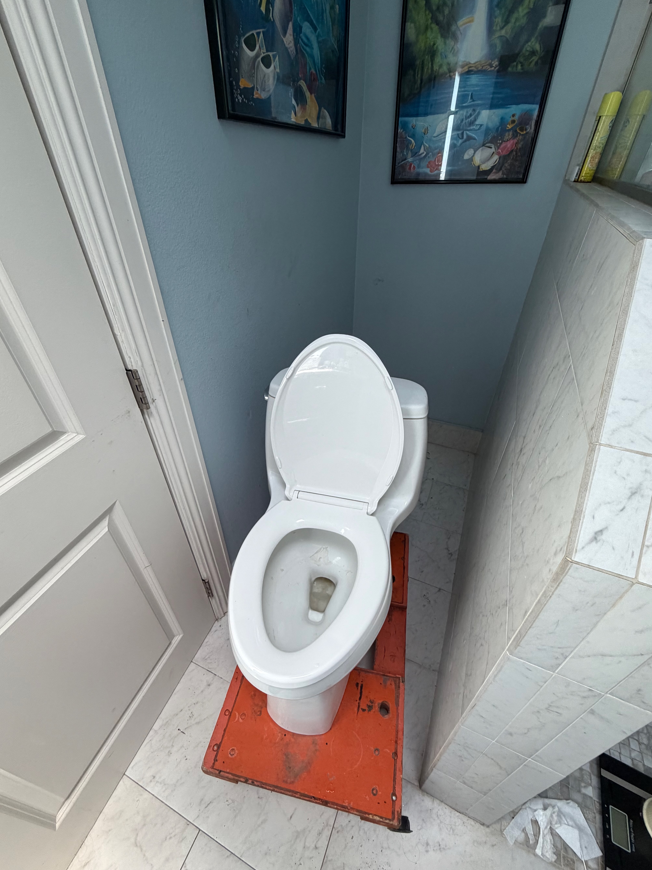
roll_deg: -0.1
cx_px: 323
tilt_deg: -37.7
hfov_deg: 81.7
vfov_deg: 98.2
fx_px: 377
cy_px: 433
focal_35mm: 15
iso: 250
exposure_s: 1/121
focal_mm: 2.22
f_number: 2.2
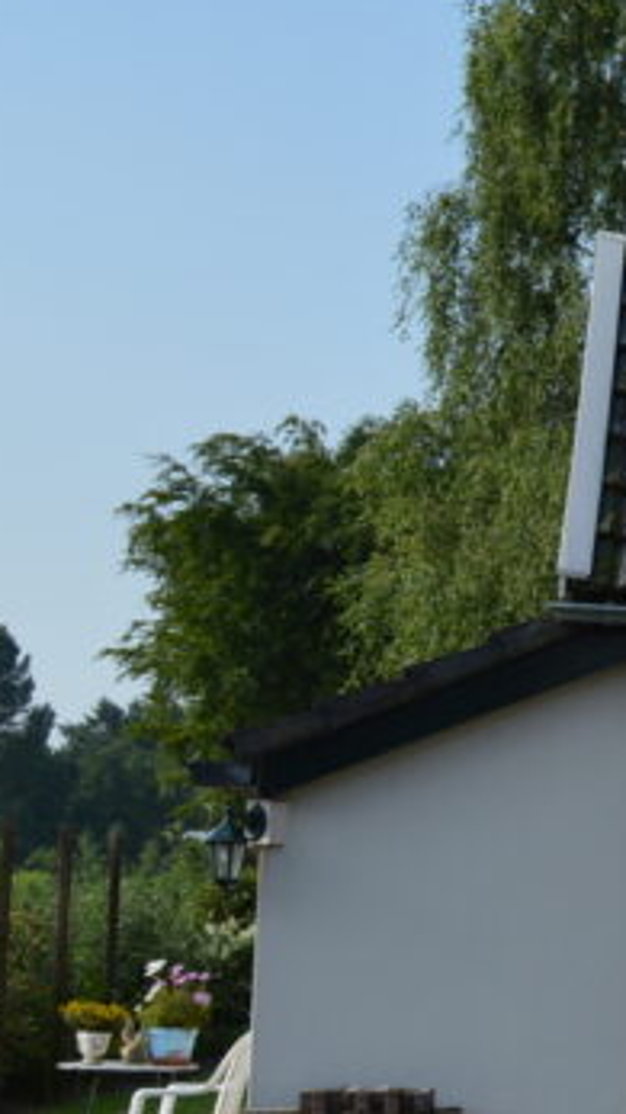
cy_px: 700
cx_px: 1608
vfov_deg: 24.1
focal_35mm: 88
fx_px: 2599
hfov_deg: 11.0
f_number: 8
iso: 100
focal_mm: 18
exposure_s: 1/250
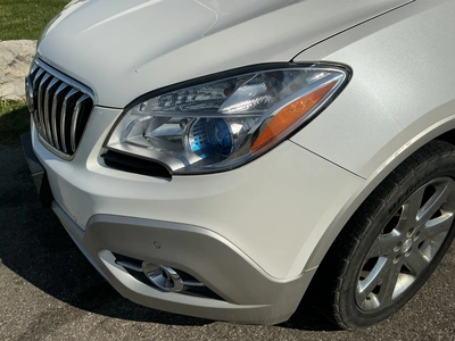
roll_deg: -0.1
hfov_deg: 63.4
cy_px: 170
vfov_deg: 49.7
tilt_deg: -31.0
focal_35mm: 28
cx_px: 228
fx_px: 368
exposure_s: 1/6536
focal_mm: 3
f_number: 1.8
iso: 25
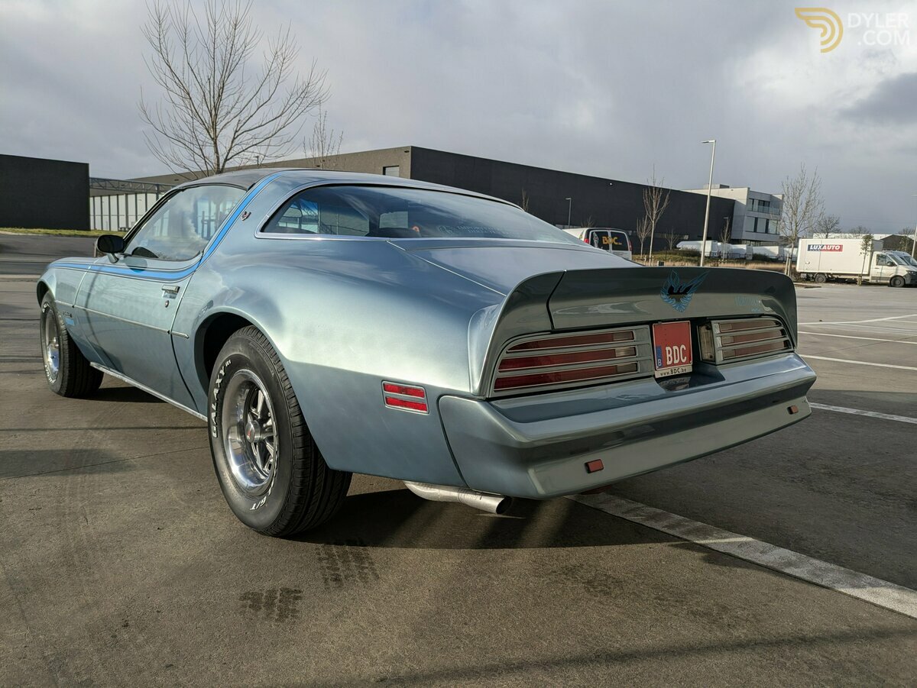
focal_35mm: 25
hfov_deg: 69.4
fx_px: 663
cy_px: 344
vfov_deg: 54.9
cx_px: 458
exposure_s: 1/3226
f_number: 1.89
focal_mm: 5.43
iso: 43
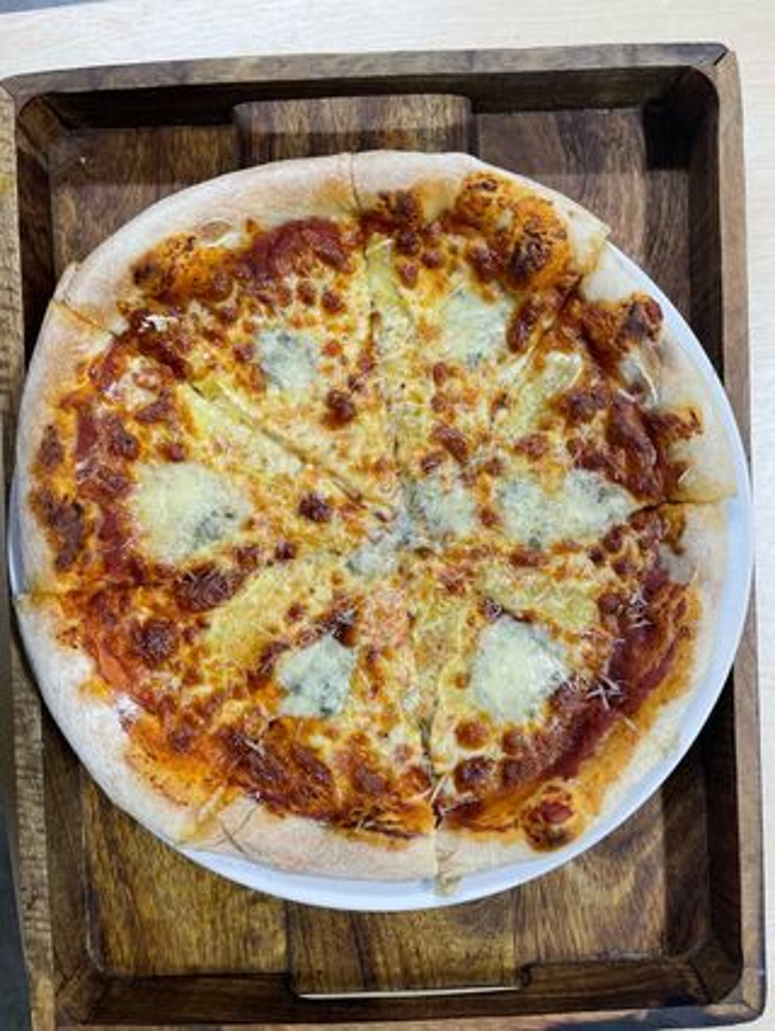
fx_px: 775
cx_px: 388
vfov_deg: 67.3
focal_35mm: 26
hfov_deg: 53.1
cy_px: 516
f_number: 1.6
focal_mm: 4.2
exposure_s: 1/102
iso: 125
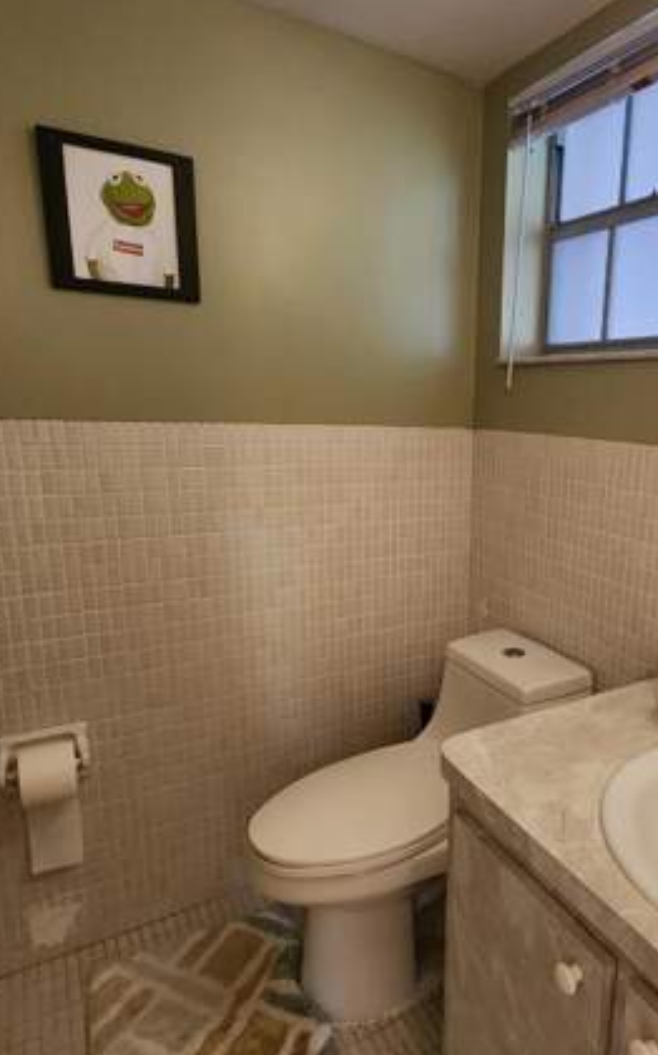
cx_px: 505
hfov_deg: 54.2
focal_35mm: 21
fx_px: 603
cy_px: 538
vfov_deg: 82.3
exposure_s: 1/30
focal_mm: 2.2
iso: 400
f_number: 2.2
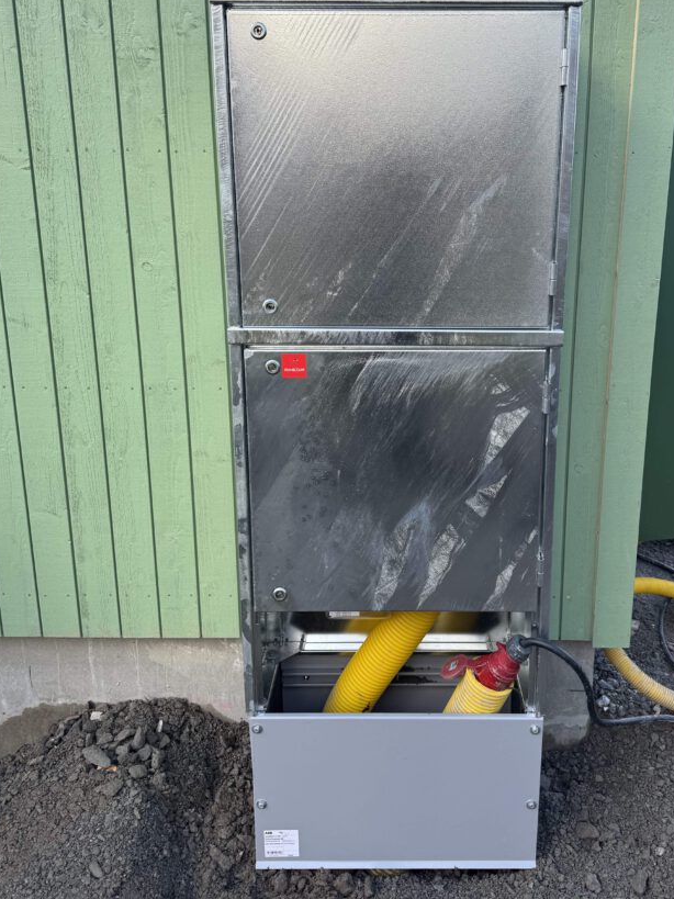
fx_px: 779
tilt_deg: -13.4
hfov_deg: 46.6
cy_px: 373
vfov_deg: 59.6
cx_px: 398
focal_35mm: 30
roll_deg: -0.2
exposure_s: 1/671
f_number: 1.78
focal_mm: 6.76
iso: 80
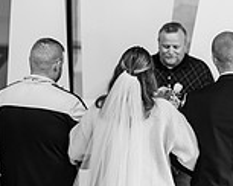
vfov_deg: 8.7
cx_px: 94
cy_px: 143
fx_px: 1226
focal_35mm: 178
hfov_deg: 10.9
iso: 800
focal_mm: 50
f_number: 2
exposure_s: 1/160
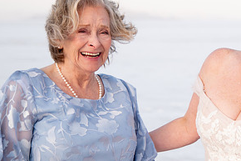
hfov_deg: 12.1
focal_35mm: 167
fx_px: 1117
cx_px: 256
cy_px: 60
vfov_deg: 8.2
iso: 200
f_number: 4
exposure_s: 1/320
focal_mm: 65
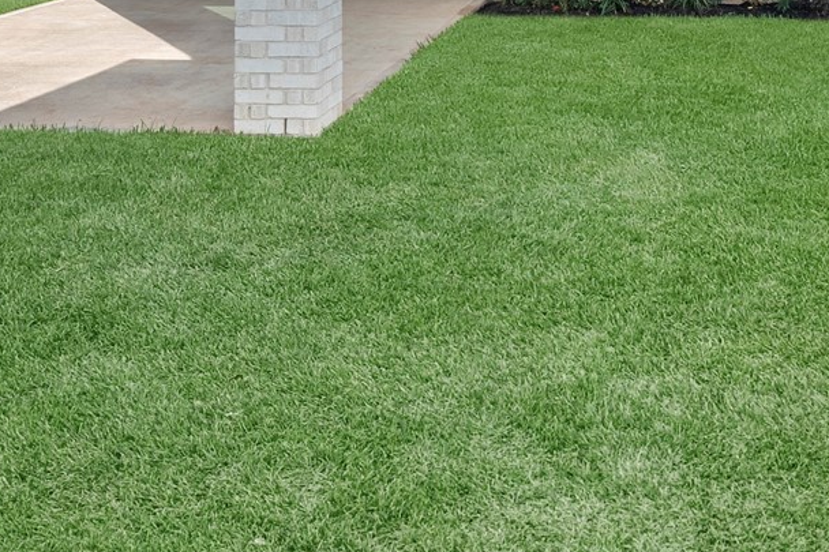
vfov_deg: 23.5
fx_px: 1151
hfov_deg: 38.3
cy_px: -185
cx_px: 653
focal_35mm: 50
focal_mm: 14
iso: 100
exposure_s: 1/640
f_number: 9
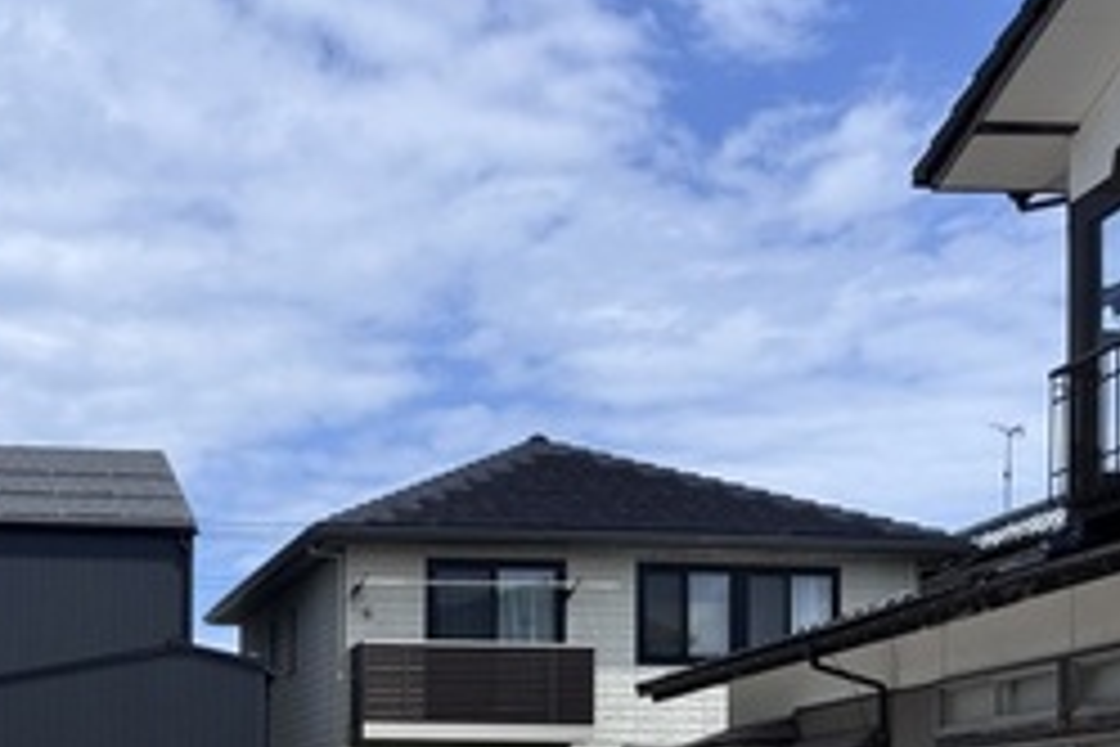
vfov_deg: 22.2
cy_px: 806
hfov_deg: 32.8
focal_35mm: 58
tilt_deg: +0.4
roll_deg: -0.5
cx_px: 124
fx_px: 1804
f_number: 1.6
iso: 50
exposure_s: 1/5348
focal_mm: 6
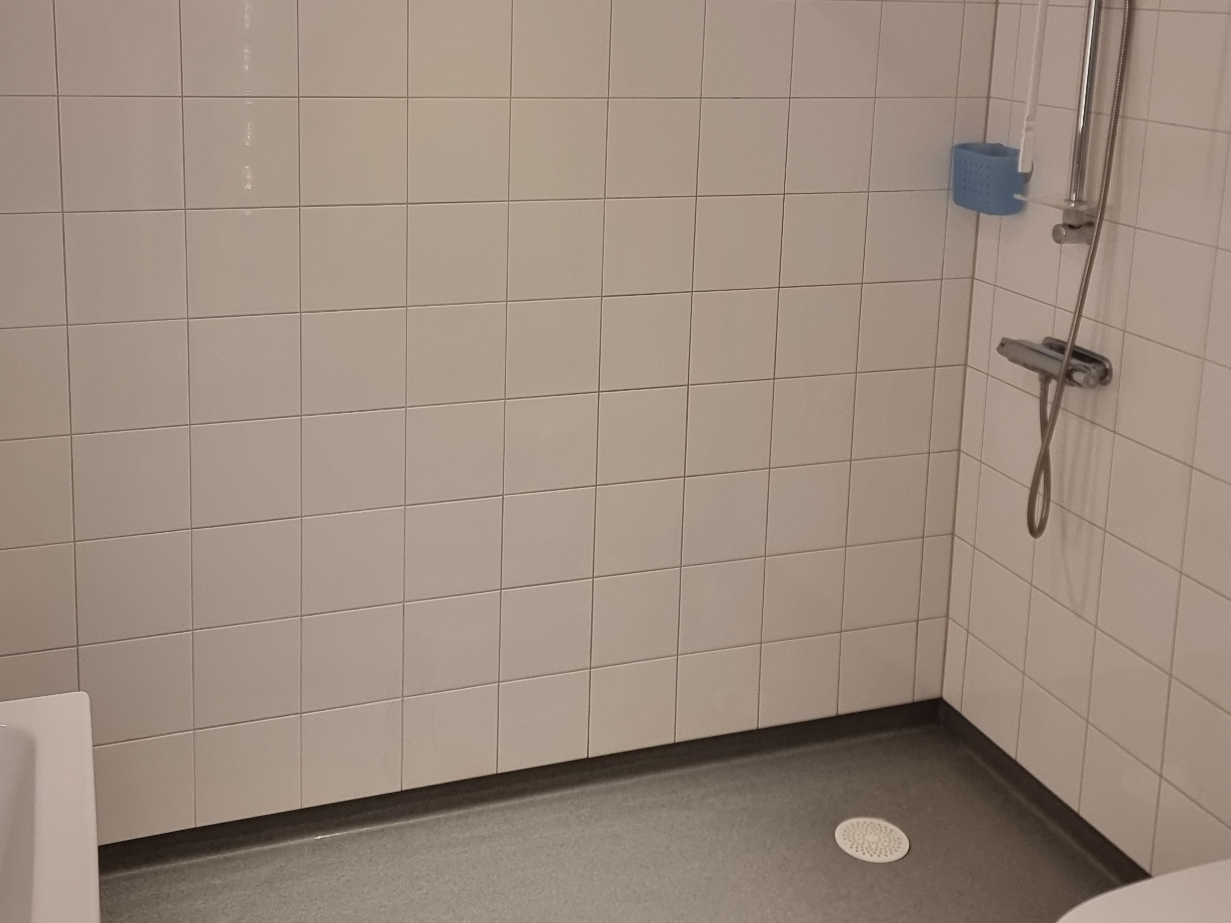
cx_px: 574
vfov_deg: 35.1
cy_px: 226
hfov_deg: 46.8
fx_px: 1422
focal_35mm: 40
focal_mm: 6.7
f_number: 1.8
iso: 250
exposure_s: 1/100
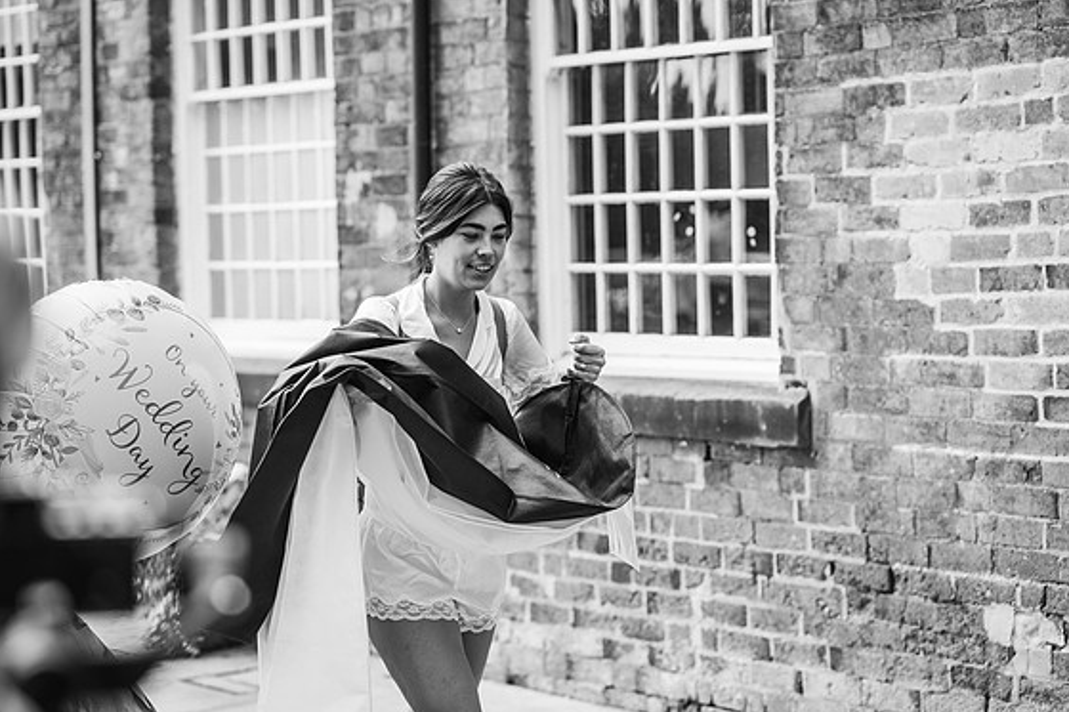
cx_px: 521
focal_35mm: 88
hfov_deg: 23.1
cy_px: 349
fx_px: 2612
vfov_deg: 15.5
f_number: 2.5
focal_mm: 85
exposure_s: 1/1250
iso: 100
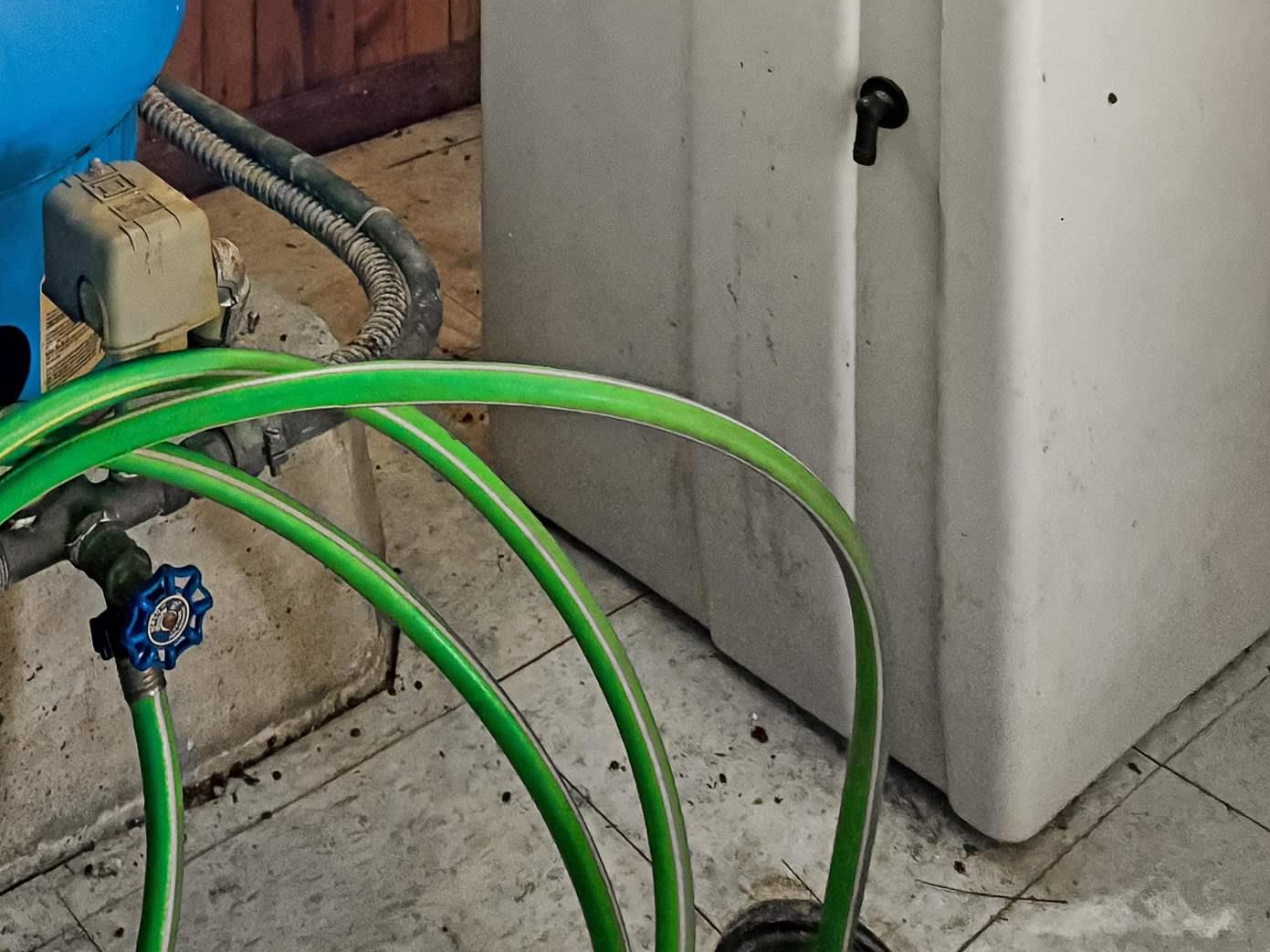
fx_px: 1944
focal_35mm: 53
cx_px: 343
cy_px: -53
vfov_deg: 25.8
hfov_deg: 35.5
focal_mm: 6.76
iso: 1600
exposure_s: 1/24
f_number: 1.78
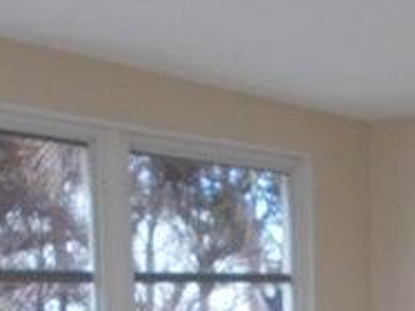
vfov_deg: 15.7
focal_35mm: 89
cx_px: 415
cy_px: 418
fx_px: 1066
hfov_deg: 21.3
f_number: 3.2
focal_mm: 4.6
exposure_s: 1/25
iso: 160
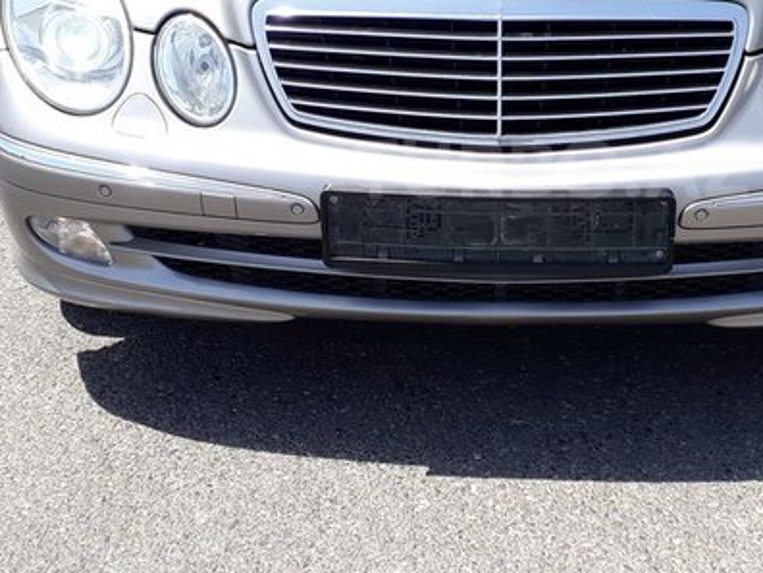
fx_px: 992
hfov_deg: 41.1
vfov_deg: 31.8
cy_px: 169
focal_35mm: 45
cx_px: 551
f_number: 1.9
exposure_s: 1/790
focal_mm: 3.6
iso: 40
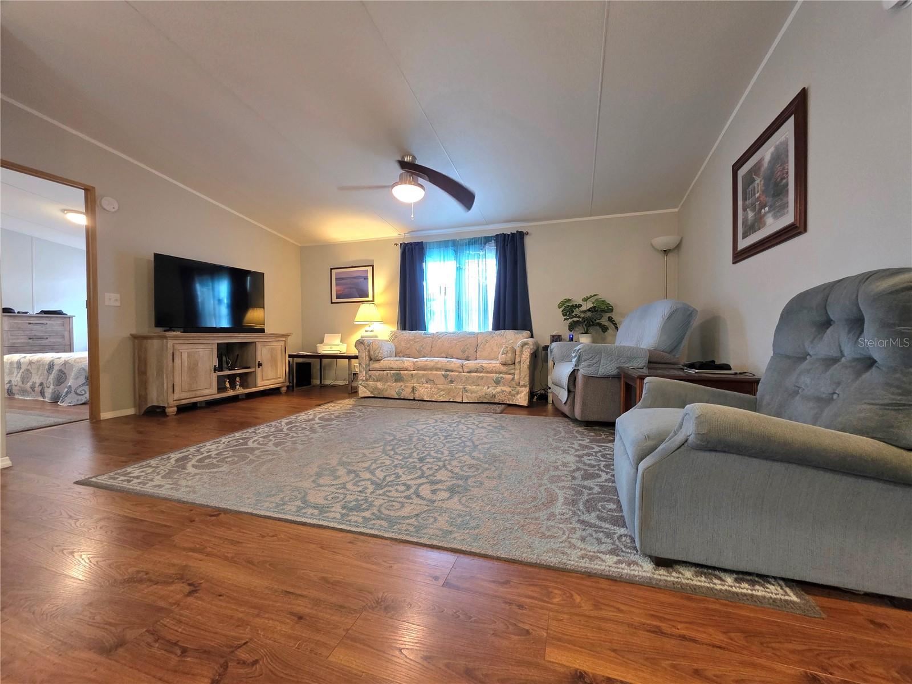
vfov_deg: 89.9
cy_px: 342
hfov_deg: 106.2
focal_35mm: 13
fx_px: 343
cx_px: 456
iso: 500
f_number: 1.9
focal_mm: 2.2
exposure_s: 1/60.2
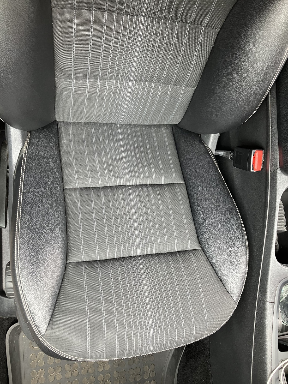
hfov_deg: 49.7
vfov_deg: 63.4
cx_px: 144
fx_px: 311
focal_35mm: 28
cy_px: 192
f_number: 1.8
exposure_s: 1/63
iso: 80
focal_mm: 3.99
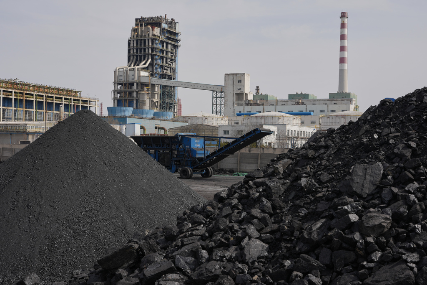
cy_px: 142
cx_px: 214
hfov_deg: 38.9
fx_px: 605
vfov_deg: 26.5
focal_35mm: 51
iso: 125
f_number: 8
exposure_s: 1/400
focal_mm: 51
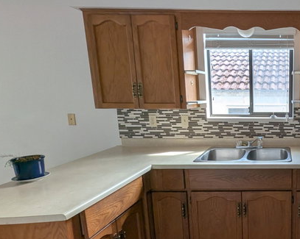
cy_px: 132
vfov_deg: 56.6
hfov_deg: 55.8
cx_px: 286
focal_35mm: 25
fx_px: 222
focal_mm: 1.95
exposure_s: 1/88.6
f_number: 2.2
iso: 81
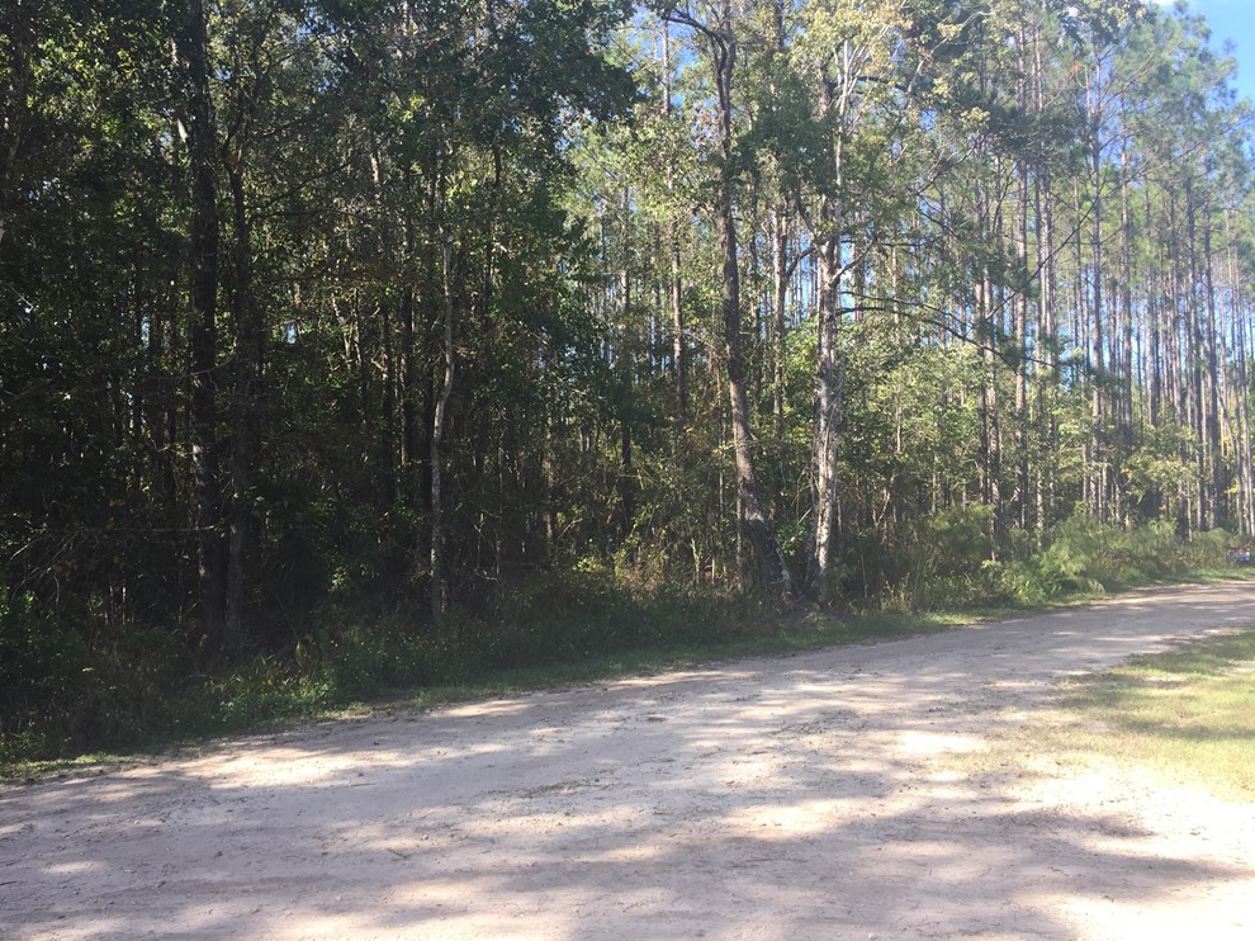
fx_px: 1087
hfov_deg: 60.0
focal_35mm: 30
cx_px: 611
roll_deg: -0.3
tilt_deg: +1.9
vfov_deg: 46.8
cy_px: 460
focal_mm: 4.15
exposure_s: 1/408
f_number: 2.2
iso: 32
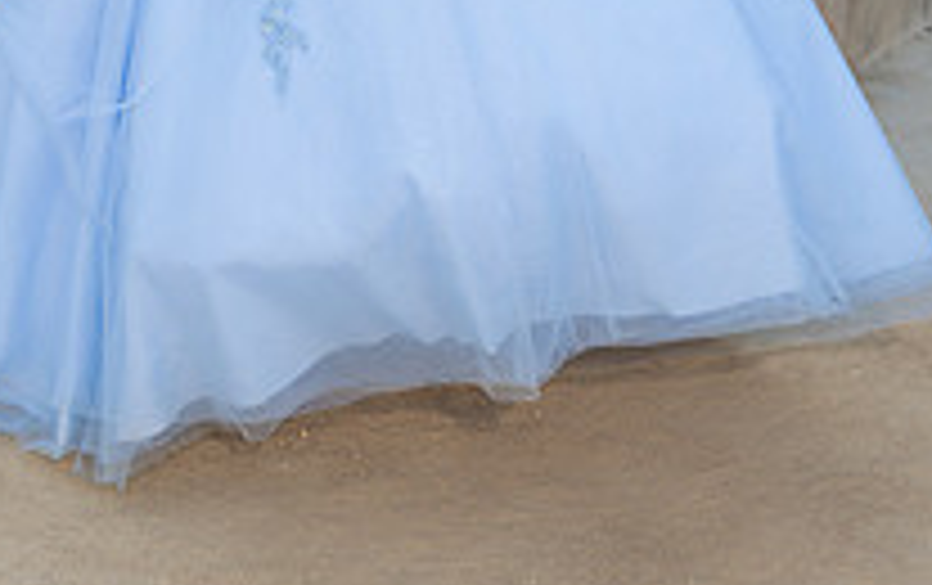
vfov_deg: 14.7
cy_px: -238
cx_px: 324
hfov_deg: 24.5
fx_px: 2137
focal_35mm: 84
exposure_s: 1/200
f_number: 4
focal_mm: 38
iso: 200
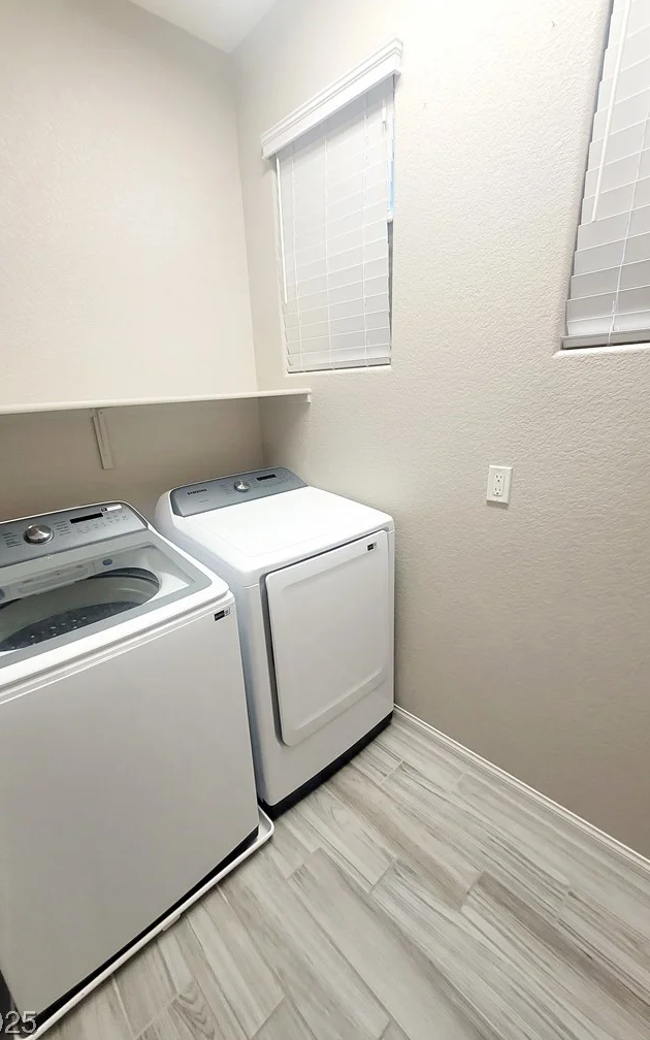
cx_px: 294
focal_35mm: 14
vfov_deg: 105.3
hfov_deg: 78.4
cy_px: 524
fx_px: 397
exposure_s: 1/60.2
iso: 100
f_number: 2.2
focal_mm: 1.74
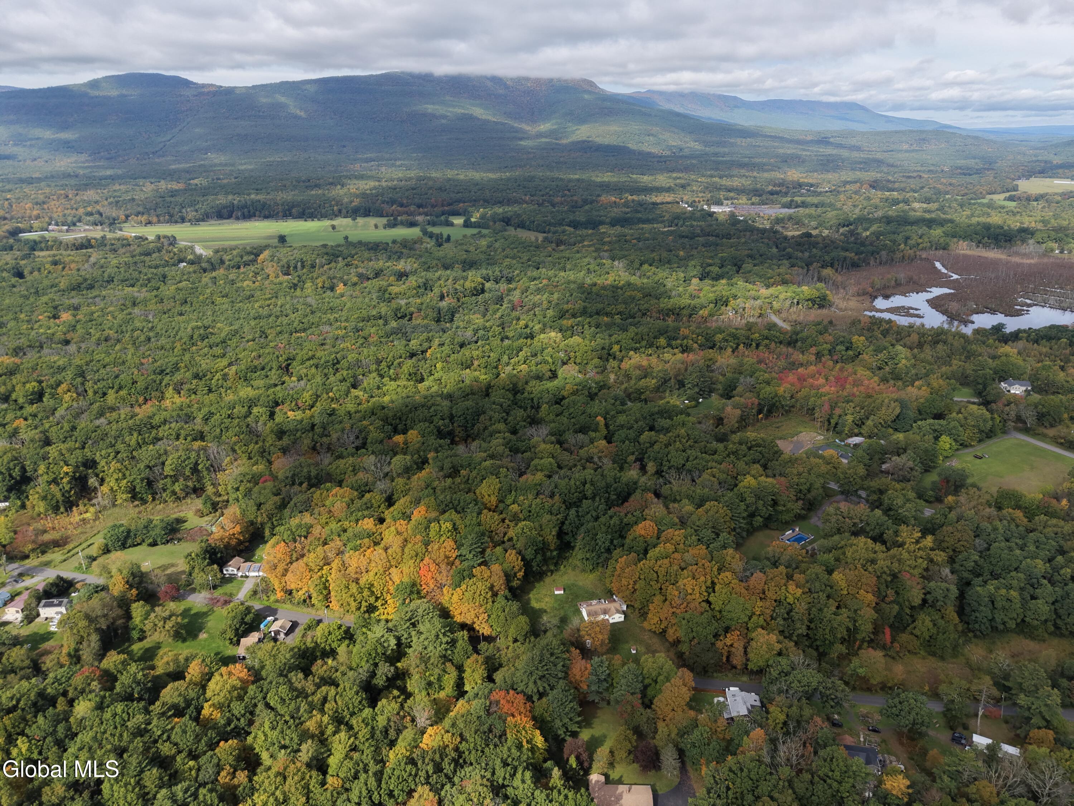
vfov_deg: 56.8
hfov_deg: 71.6
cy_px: 403
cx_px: 537
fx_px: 745
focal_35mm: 24
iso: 290
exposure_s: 1/5000
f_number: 1.8
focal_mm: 8.67
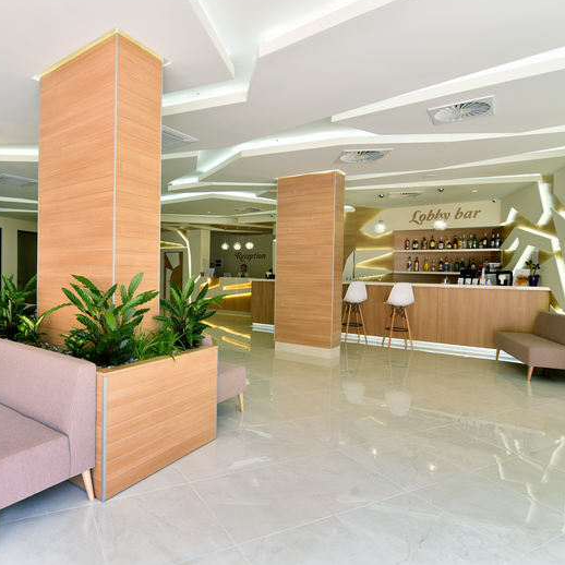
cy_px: 276
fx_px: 388
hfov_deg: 70.5
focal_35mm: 21
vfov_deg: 72.1
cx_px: 200
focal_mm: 16
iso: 100
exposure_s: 1/8
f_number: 8
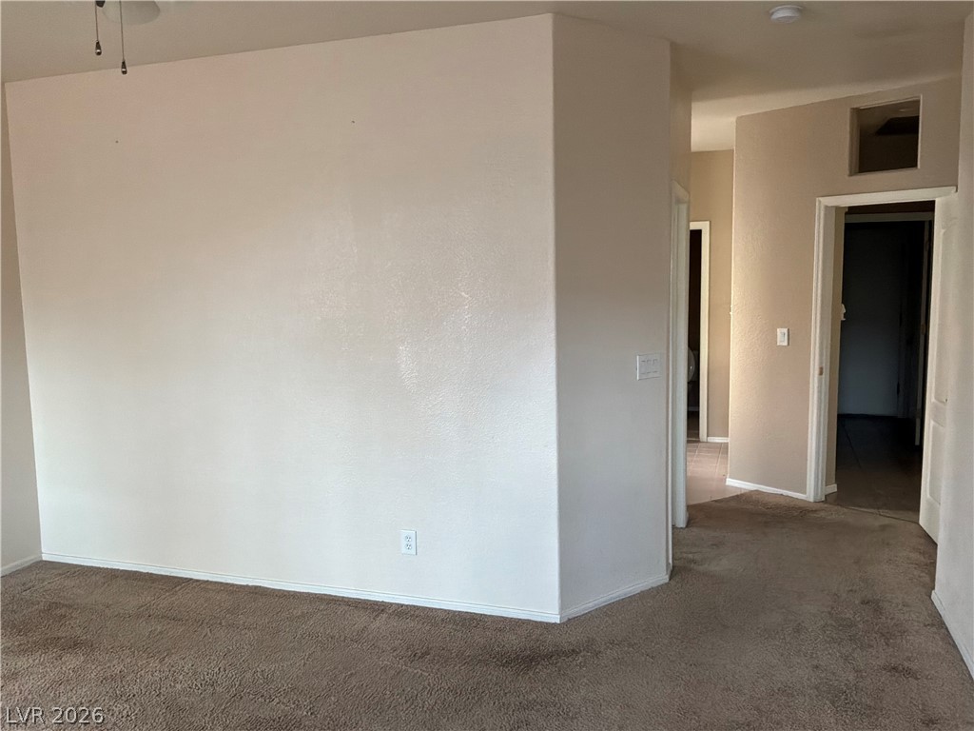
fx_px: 788
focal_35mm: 28
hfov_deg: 63.4
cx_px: 487
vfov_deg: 49.7
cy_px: 366
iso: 160
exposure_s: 1/60
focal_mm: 3
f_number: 1.8
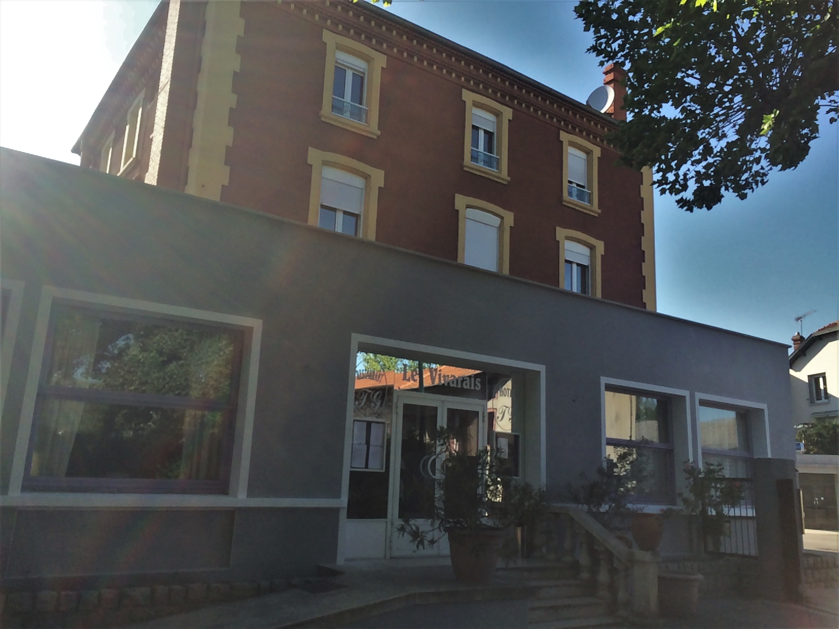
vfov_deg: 48.2
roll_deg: -0.3
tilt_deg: +13.9
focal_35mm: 29
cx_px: 420
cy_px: 314
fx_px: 703
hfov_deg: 61.7
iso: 32
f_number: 2.2
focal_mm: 4.15
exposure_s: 1/1397
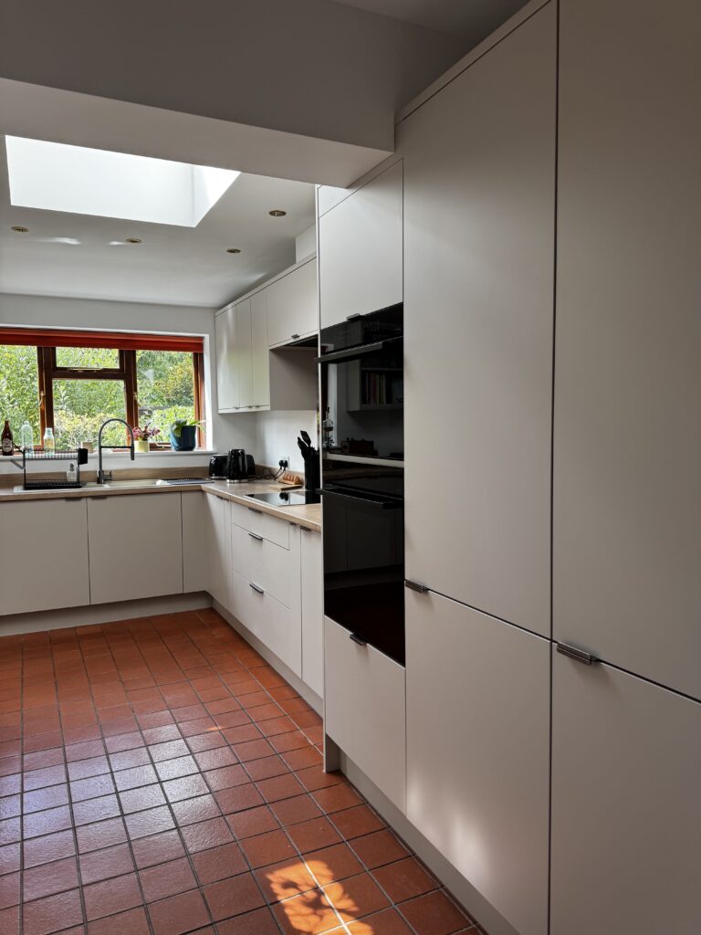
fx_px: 648
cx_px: 350
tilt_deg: -3.6
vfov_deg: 71.6
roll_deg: +0.2
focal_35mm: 24
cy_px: 468
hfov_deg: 56.8
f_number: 1.78
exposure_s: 1/171
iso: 64
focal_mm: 6.76
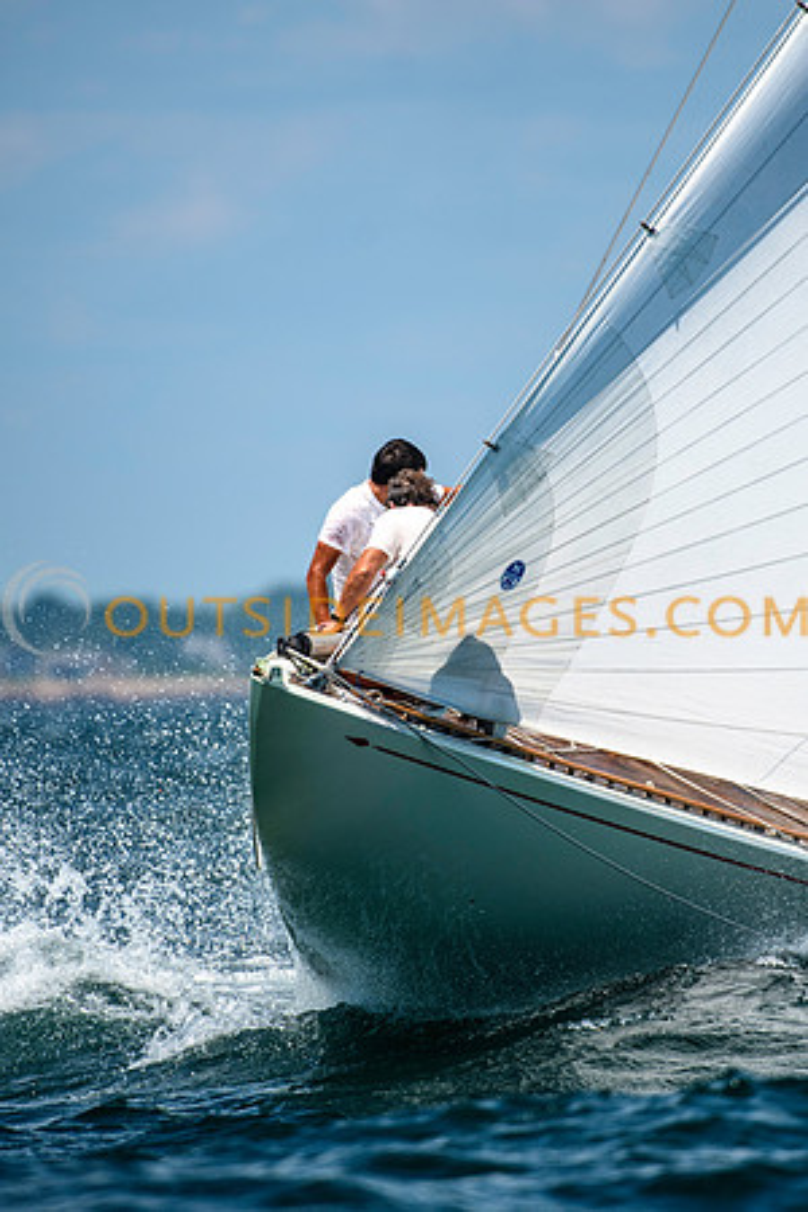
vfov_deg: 3.4
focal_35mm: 600
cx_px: 404
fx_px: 20198
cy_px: 606
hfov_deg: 2.3
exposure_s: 1/3200
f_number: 5
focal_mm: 400
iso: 400
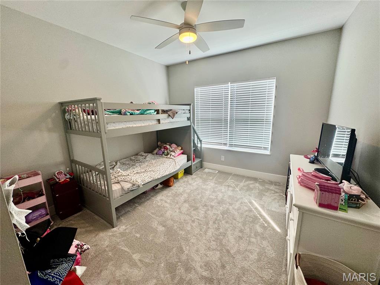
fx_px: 154
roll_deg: +1.1
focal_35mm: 14
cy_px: 142
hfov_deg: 102.1
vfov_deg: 85.7
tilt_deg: -10.6
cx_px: 190
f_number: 2.2
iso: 125
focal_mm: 2.22
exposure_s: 1/120
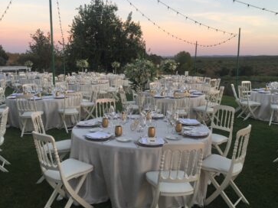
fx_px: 257
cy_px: 104
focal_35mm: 32
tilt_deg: -7.7
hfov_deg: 56.8
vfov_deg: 44.1
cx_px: 141
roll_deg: -0.7
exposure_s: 1/100
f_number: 2.2
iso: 40
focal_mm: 4.15
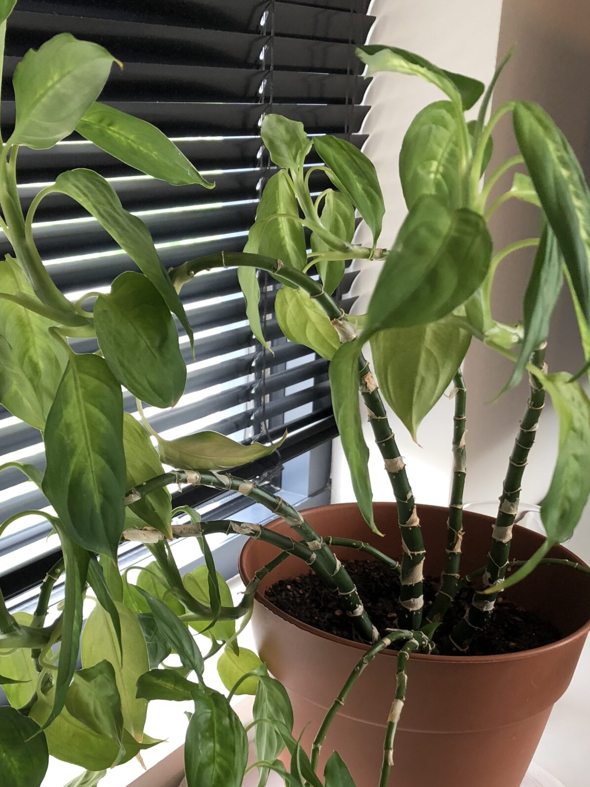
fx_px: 1023
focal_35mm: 45
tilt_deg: -21.6
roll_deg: -0.5
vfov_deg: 41.7
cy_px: 506
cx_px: 257
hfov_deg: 32.1
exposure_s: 1/30
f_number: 1.8
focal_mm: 3.99
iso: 32
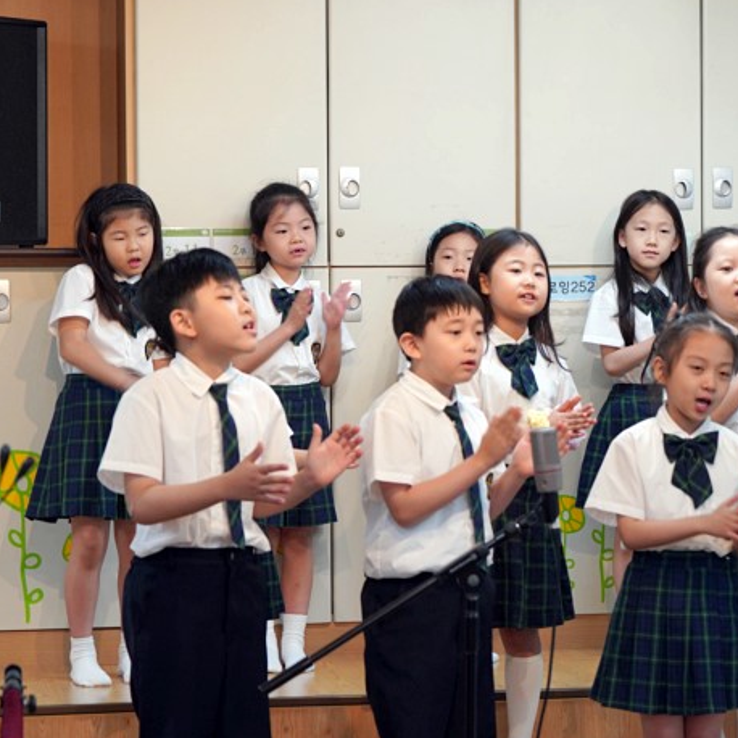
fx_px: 2822
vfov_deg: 14.9
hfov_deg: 14.8
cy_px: 363
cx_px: 582
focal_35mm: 117
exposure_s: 1/160
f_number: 4
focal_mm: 70
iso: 1000
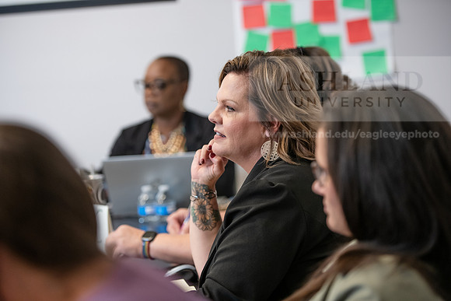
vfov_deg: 12.5
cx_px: 226
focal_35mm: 110
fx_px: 1378
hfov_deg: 18.6
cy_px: 150
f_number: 2.8
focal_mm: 110
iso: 1250
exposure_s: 1/200
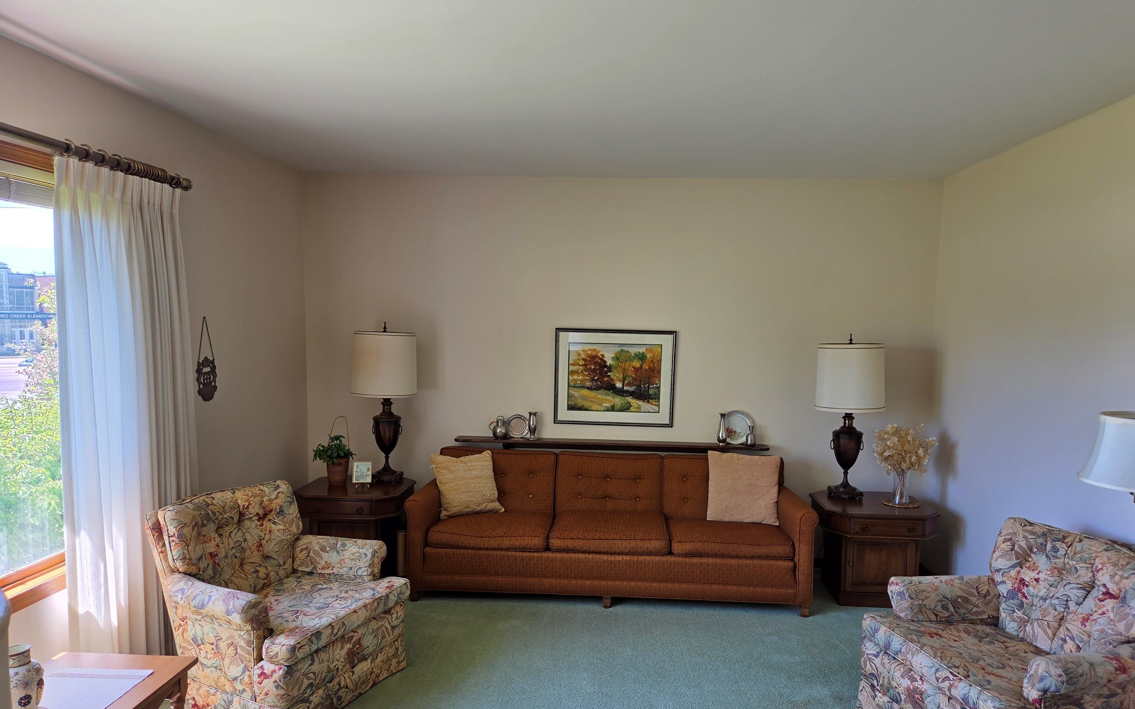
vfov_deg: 49.2
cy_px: 394
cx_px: 579
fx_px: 773
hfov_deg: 72.5
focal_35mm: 25
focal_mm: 5.4
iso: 40
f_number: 1.8
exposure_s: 1/180
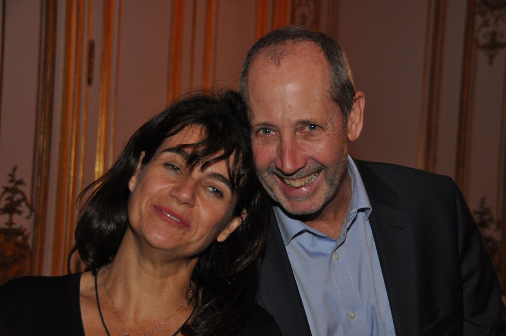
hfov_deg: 27.0
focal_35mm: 75
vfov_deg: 18.1
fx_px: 1053
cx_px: 253
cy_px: 168
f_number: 4.8
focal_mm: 50
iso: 800
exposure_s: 1/60
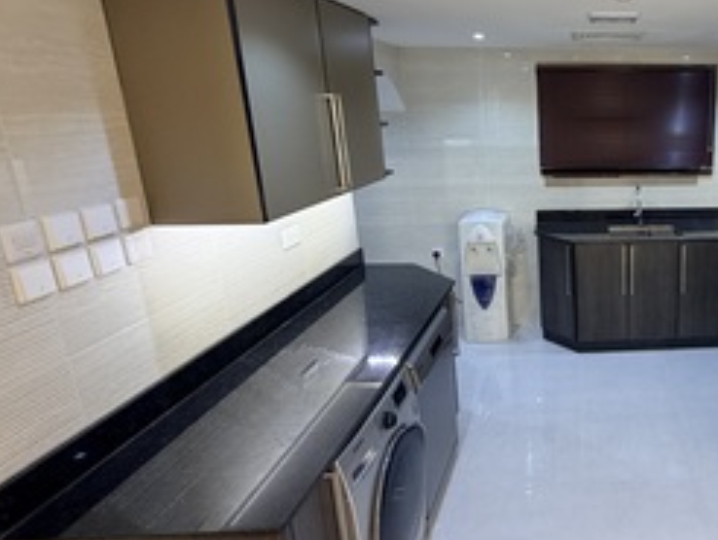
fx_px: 540
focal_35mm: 26
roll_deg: +0.9
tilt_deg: -13.1
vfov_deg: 53.0
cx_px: 632
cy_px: 235
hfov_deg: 58.6
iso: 200
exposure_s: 1/50
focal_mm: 2.22
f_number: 2.2
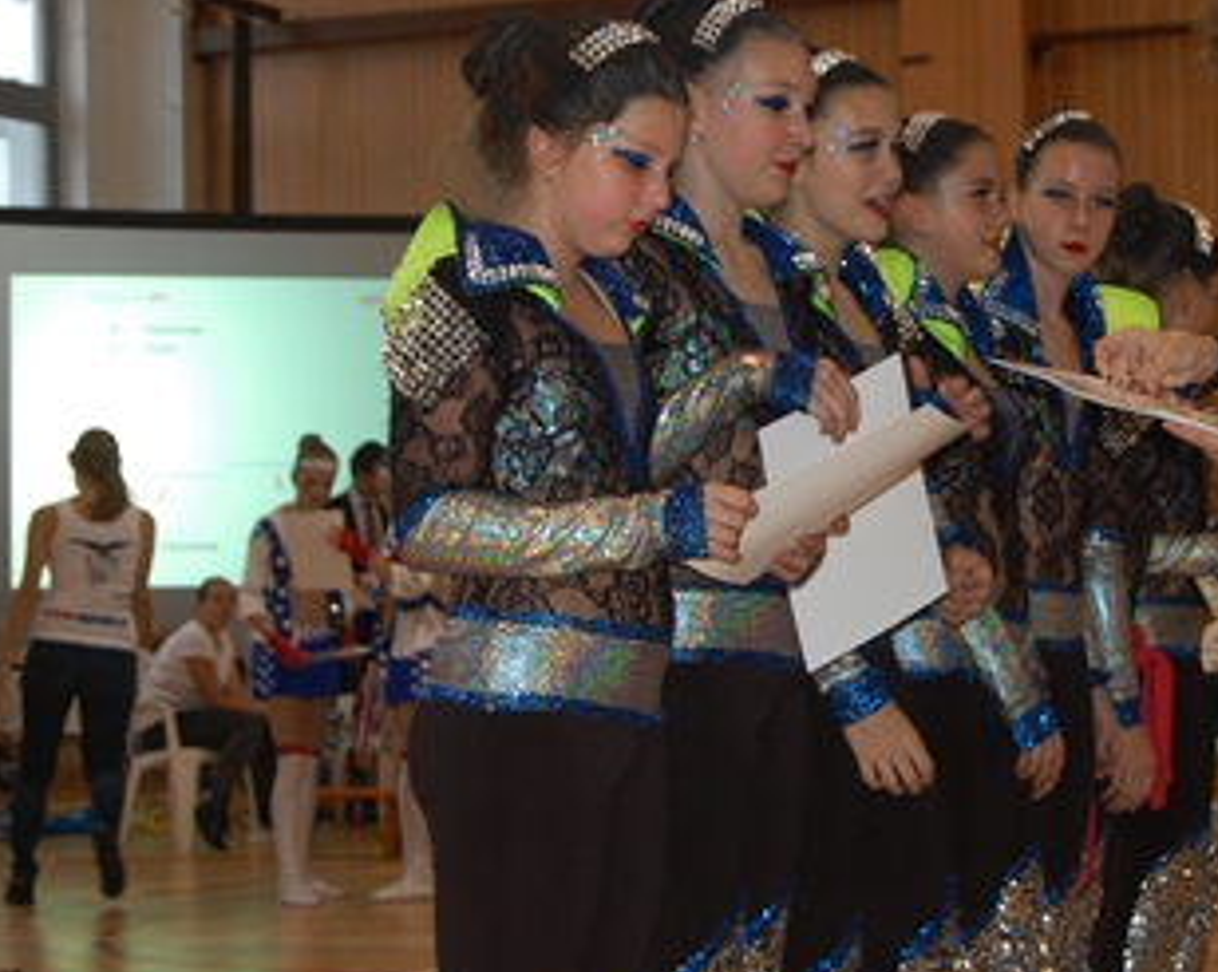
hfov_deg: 19.8
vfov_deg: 16.0
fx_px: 3458
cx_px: 890
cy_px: 423
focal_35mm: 96
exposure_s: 1/60
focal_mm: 42
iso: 400
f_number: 5.3
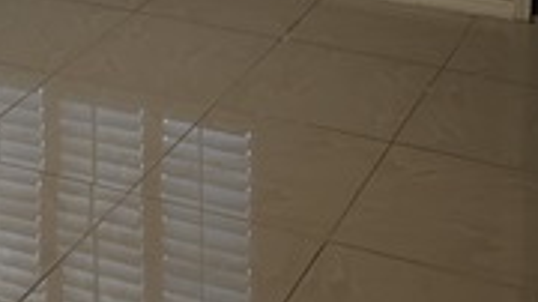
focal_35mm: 93
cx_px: 214
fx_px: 1326
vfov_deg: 11.9
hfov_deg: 22.9
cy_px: -257
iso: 25
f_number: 1.4
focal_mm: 6.5
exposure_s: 1/60
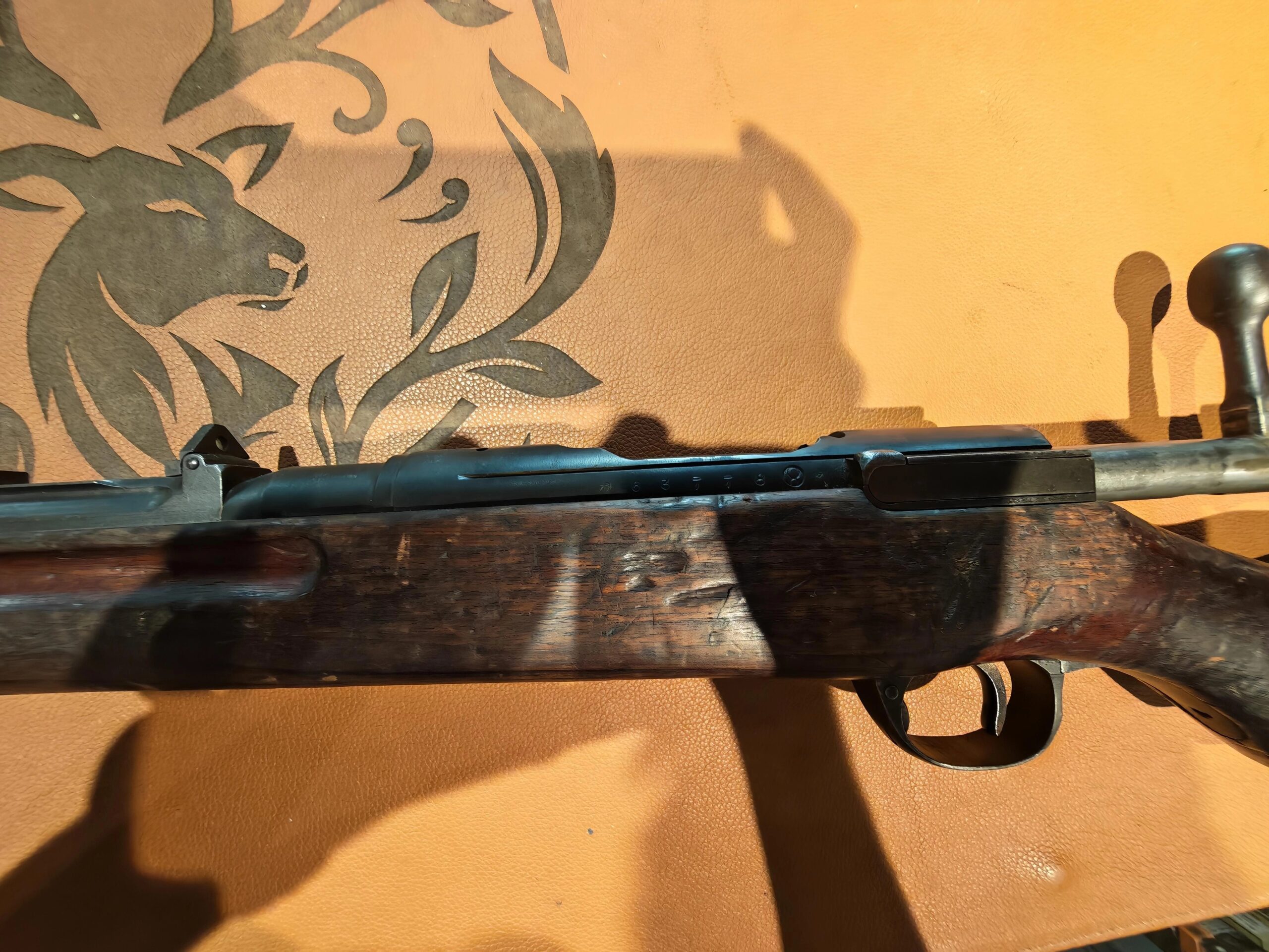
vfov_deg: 89.9
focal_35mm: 13
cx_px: 634
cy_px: 476
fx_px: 477
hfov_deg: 106.2
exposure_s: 1/33
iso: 250
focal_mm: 1.82
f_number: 2
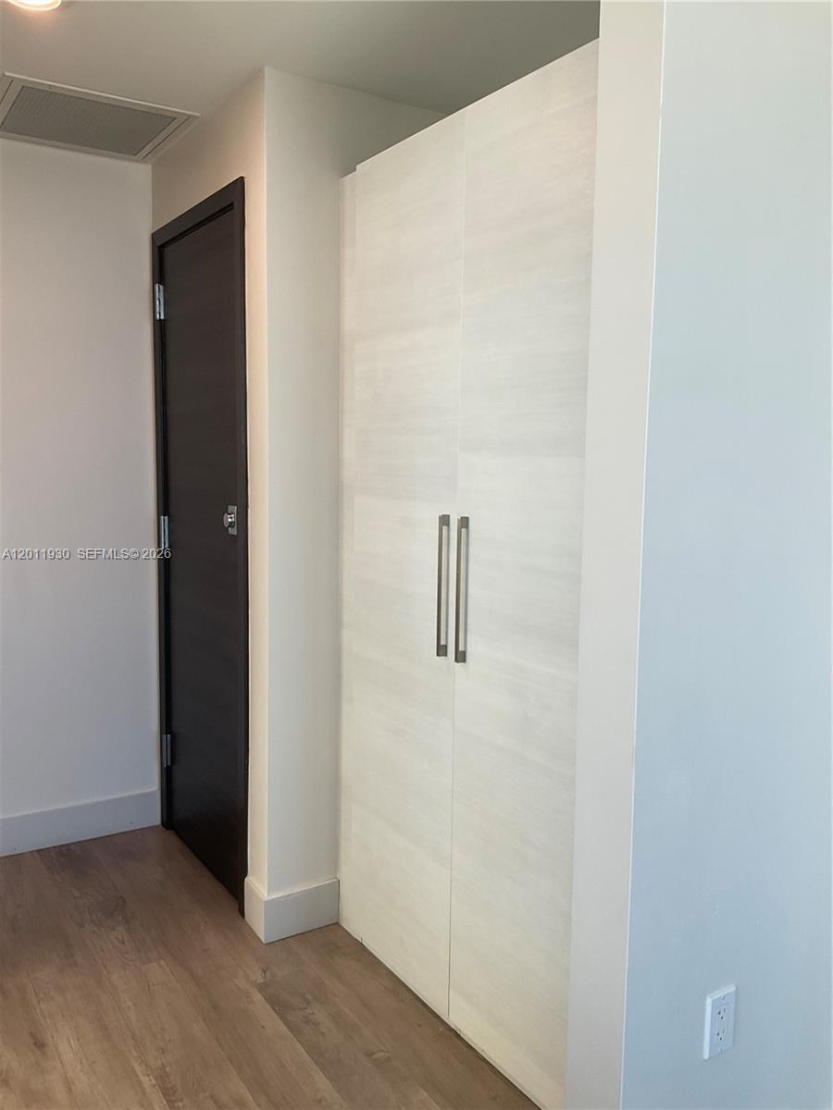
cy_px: 555
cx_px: 416
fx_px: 930
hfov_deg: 48.2
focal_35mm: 29
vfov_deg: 61.7
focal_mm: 3
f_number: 1.8
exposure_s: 1/120
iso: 40
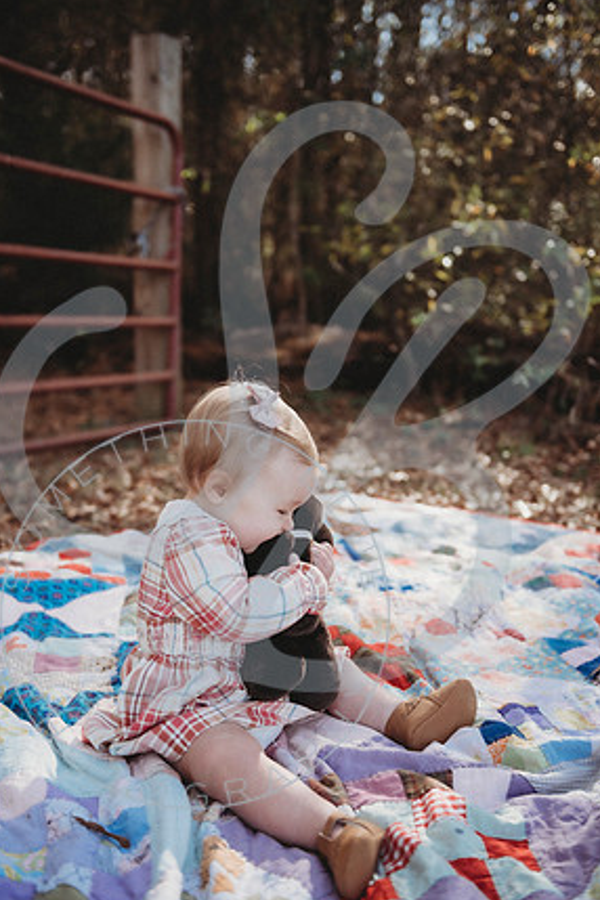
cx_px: 290
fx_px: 1050
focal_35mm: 42
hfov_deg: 31.9
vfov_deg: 46.4
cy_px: 455
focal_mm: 40
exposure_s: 1/250
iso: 100
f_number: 2.8
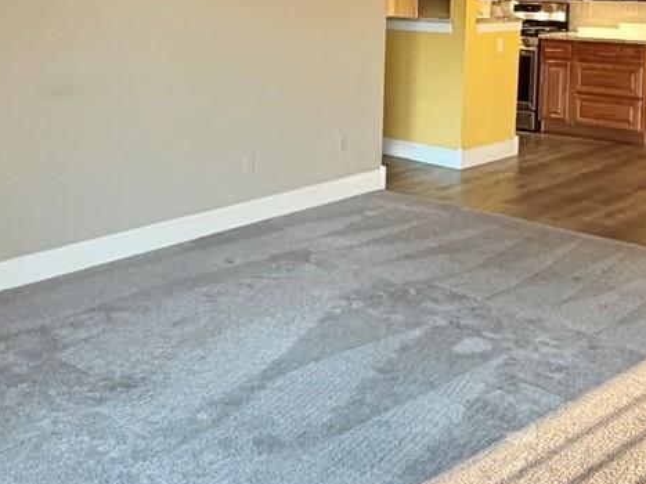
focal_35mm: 48
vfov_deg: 29.1
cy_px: 51
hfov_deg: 38.8
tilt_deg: -5.1
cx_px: 173
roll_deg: -0.2
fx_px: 896
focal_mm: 2.22
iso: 320
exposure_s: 1/120
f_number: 2.2
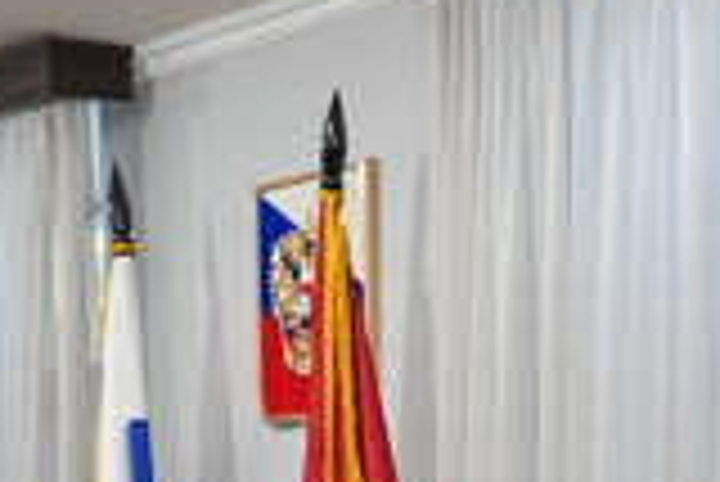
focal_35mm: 150
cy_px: 991
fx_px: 3003
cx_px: 1224
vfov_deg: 8.6
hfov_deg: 12.6
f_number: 4
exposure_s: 1/160
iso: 2000
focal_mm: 32
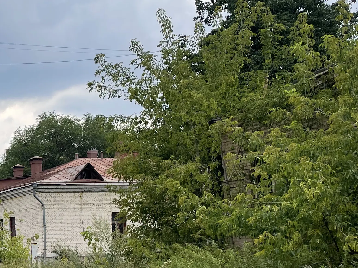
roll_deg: +2.0
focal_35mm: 68
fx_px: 703
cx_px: -23
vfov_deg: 21.2
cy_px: 228
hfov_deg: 26.6
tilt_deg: +2.4
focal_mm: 4.2
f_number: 1.6
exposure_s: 1/842
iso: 32
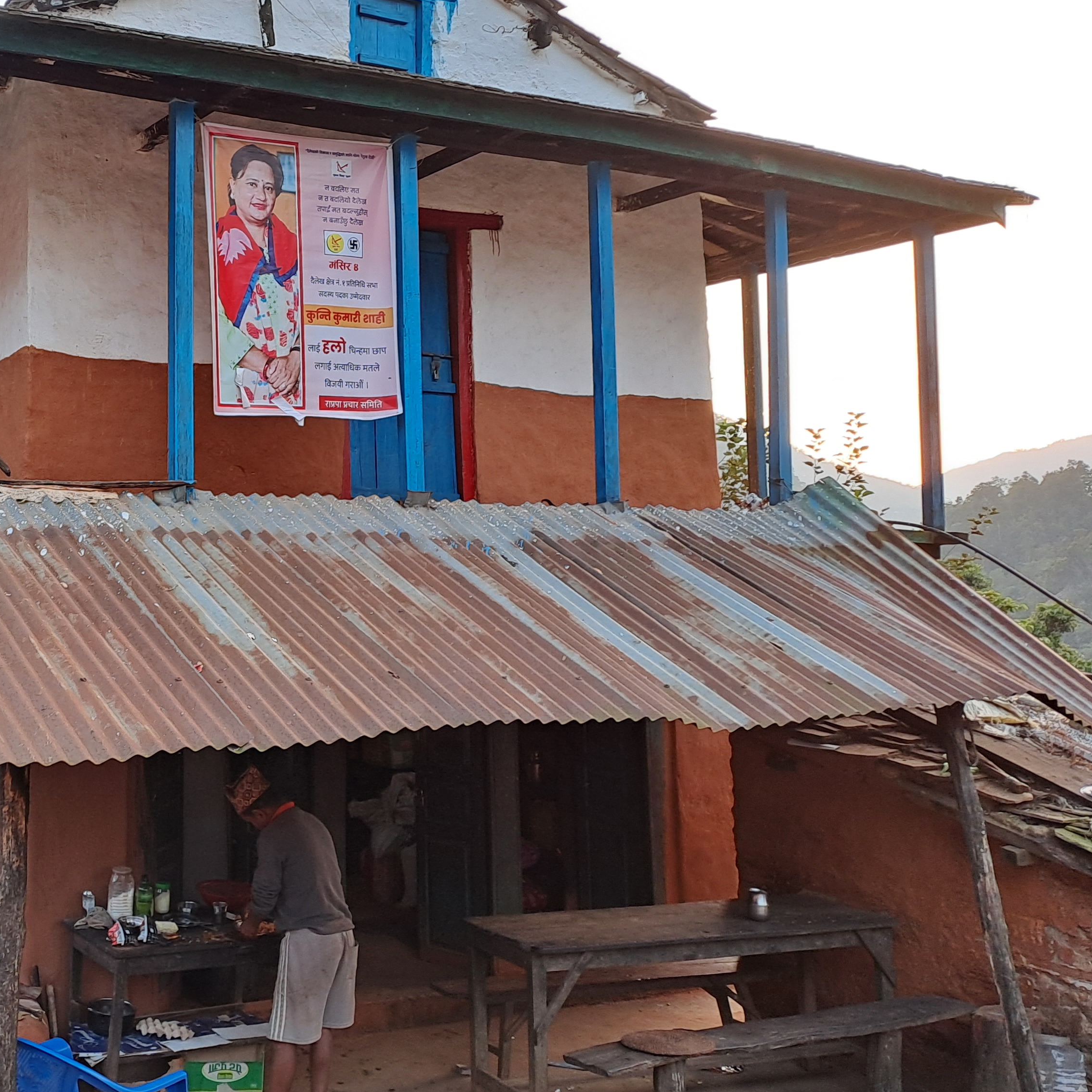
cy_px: 499
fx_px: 1392
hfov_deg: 40.2
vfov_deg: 42.8
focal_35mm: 39
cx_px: 150
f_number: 1.8
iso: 32
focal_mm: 4.65
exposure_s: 1/50
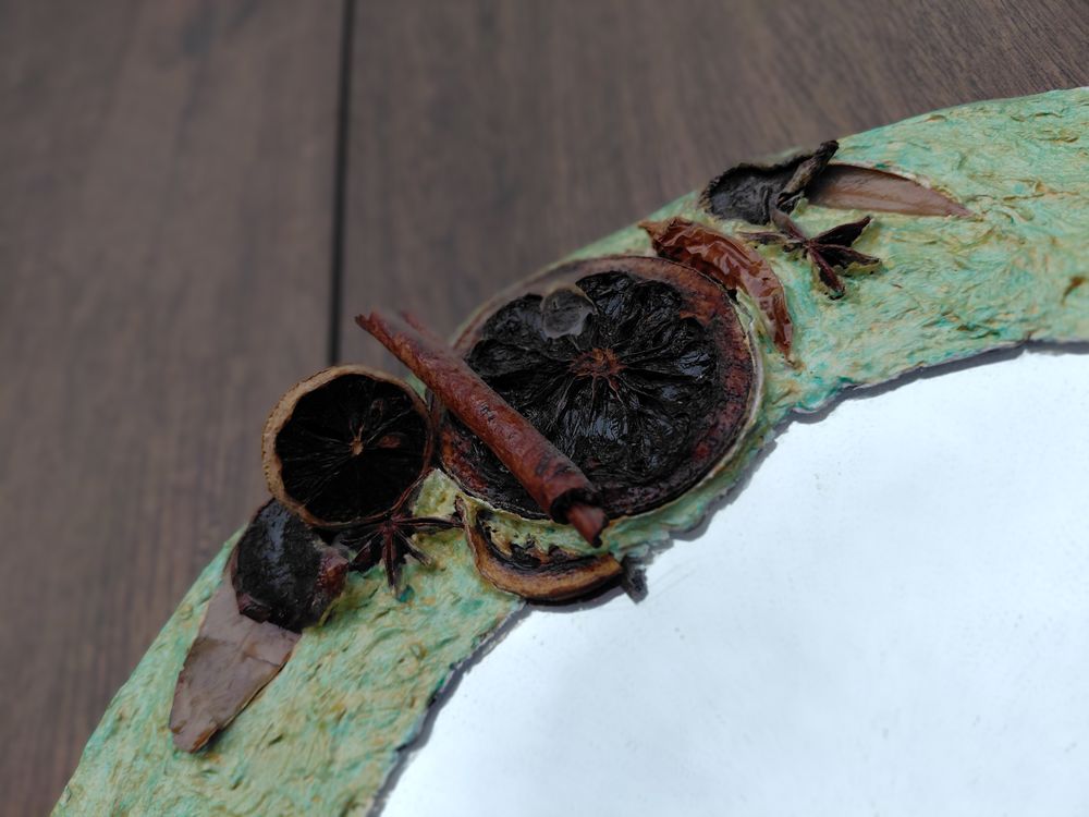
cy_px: 408
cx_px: 544
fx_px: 786
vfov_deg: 54.9
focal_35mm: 25
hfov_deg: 69.4
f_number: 1.8
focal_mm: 4.69
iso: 100
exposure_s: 1/120
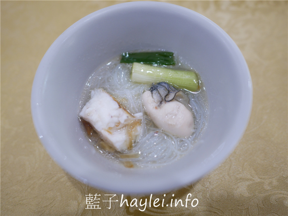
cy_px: 108
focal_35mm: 30
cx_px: 144
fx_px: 250
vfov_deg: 46.8
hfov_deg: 60.0
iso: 250
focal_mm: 15
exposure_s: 1/60
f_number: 1.7
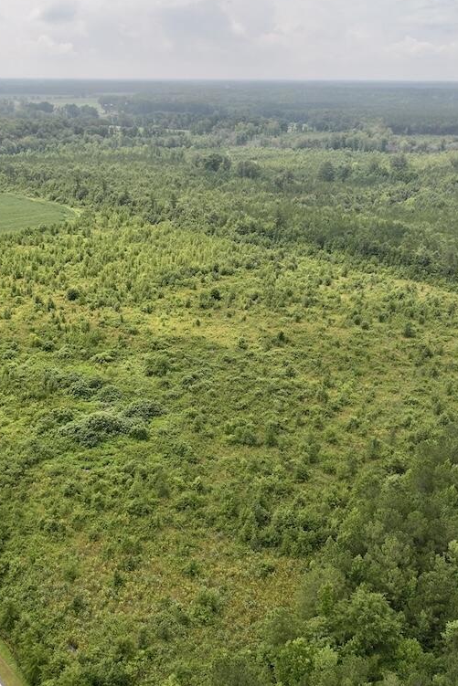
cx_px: 162
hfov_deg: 38.6
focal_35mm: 34
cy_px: 337
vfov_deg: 55.8
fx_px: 648
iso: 150
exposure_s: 1/120
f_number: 2.8
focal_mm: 12.29
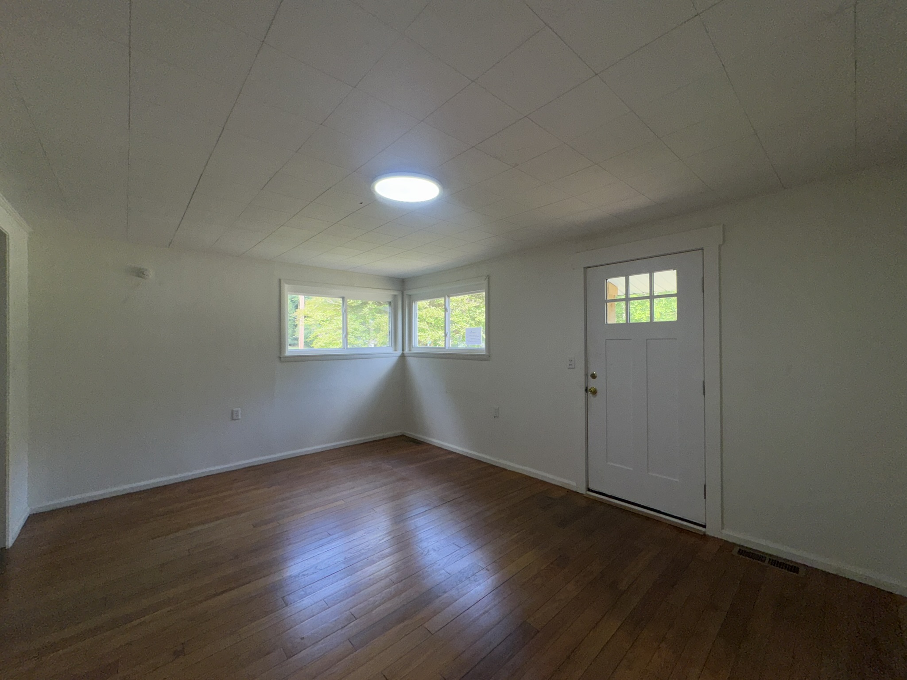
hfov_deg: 102.1
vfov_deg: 85.7
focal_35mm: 14
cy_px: 340
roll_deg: +0.7
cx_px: 454
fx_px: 367
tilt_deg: +0.4
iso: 32
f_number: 2.2
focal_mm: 2.22
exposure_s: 1/244
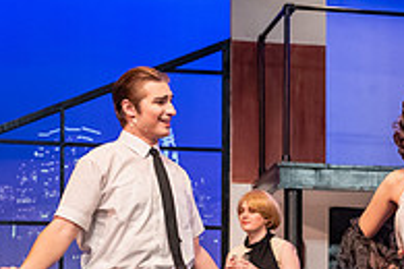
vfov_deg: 9.2
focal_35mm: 149
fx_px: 1672
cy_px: 253
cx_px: 385
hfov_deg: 13.6
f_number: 3.2
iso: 2500
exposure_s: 1/200
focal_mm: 50
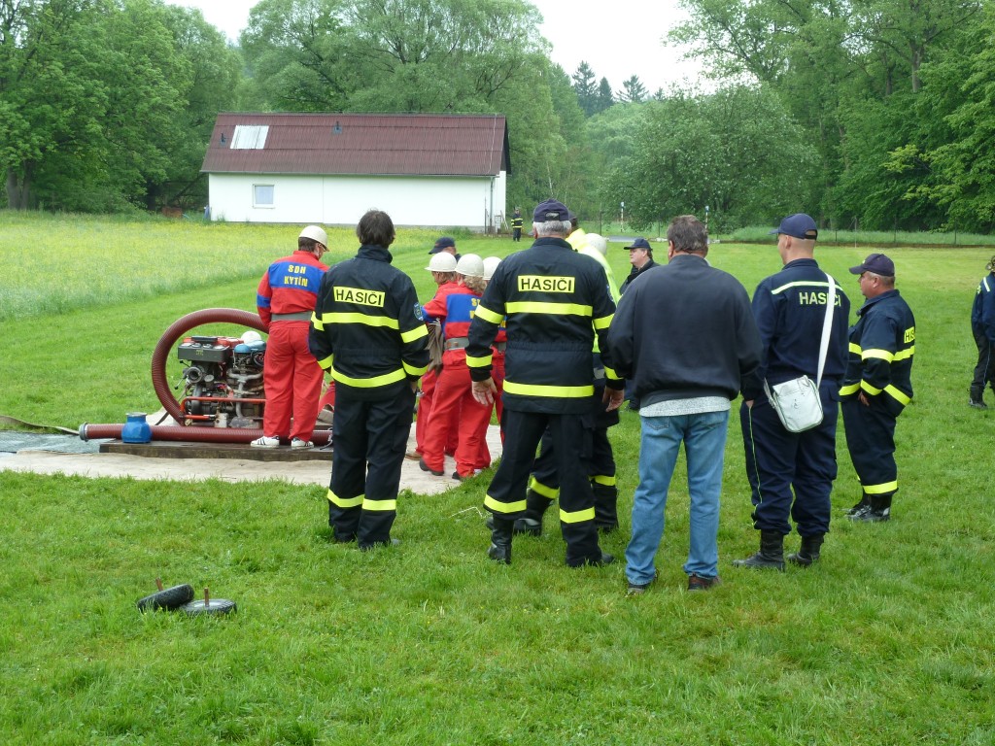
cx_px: 498
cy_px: 373
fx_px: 1581
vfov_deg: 26.6
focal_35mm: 55
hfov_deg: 34.9
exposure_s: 1/40
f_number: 3.9
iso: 100
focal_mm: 9.1
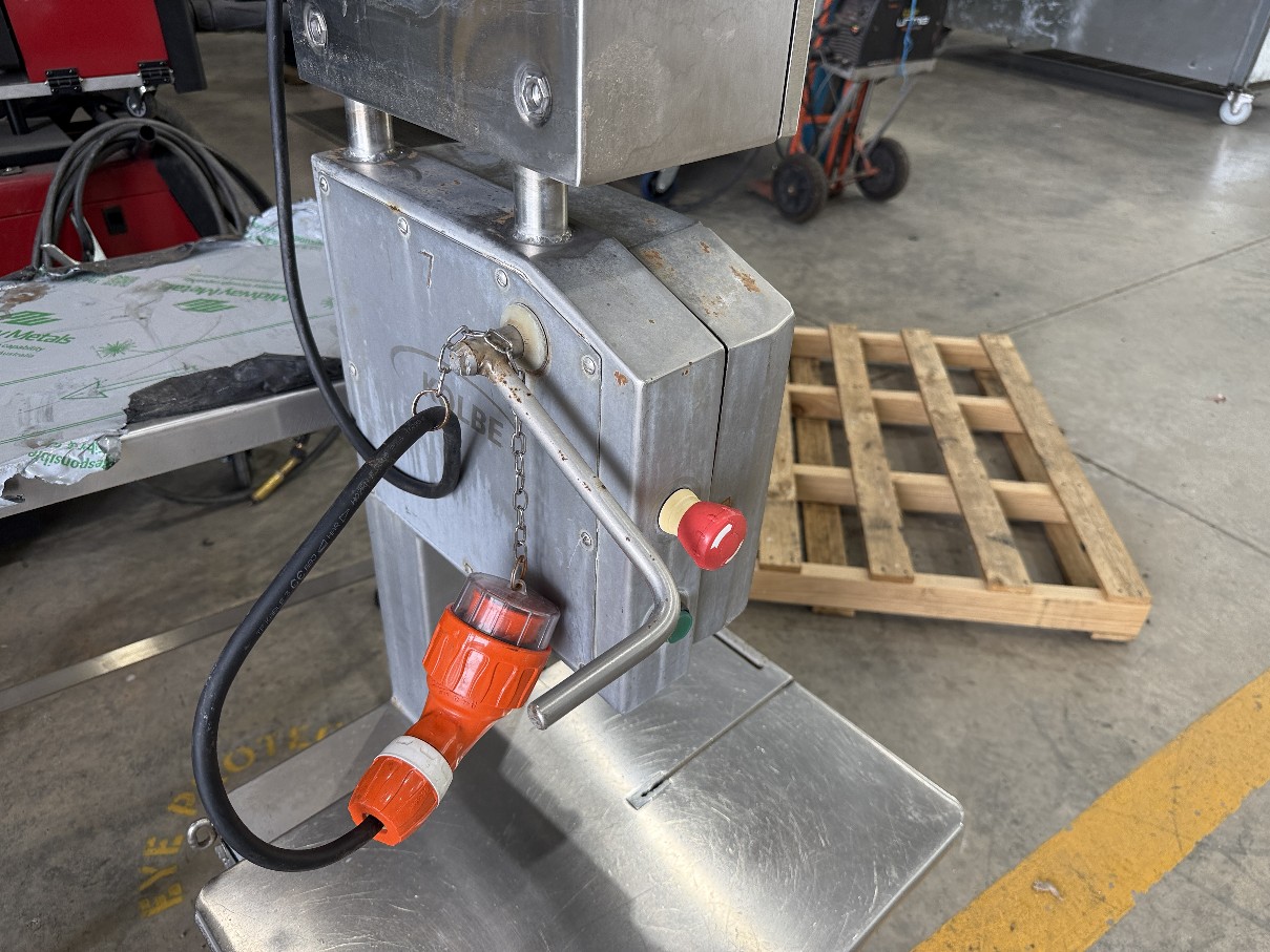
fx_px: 881
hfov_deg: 71.6
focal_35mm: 24
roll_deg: -2.6
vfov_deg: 56.8
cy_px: 476
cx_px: 635
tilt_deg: -34.3
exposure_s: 1/212
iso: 125
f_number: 1.78
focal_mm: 6.76
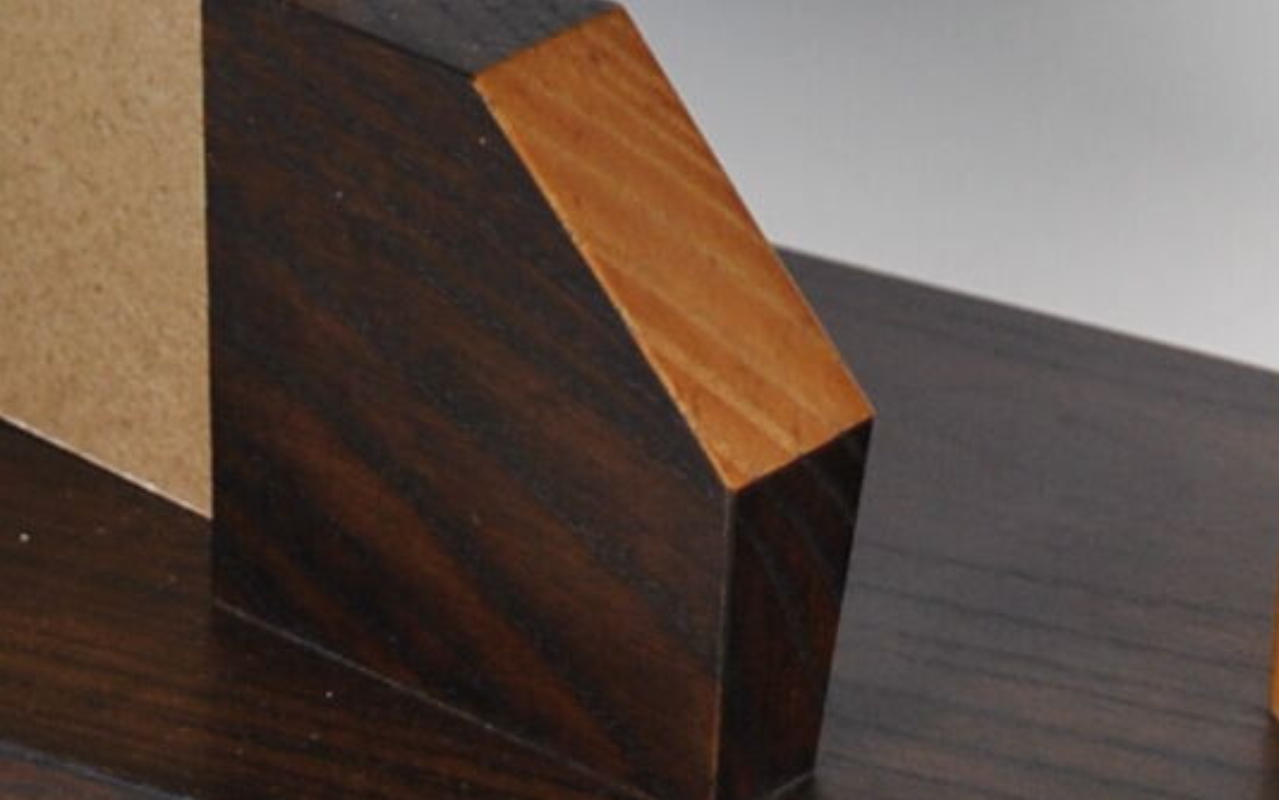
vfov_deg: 6.0
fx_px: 7531
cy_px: -594
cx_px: 448
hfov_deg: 9.7
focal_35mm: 216
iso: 200
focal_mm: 26
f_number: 4.5
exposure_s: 1/200
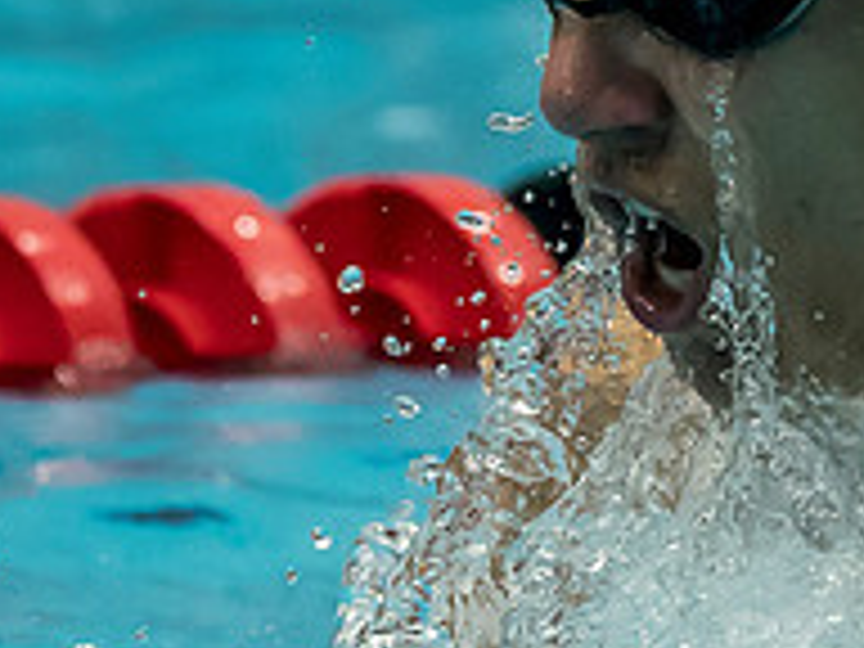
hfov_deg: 1.0
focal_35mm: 2031
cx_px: 872
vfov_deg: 0.7
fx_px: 50693
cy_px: 723
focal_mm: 200
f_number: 2.8
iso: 2000
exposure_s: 1/1000
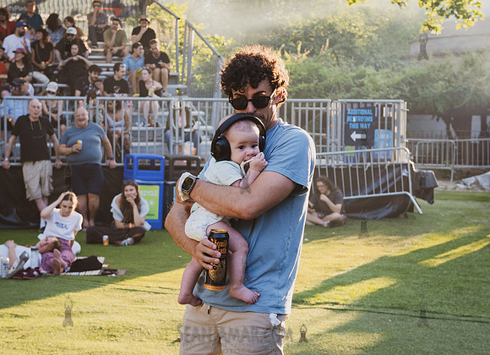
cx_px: 224
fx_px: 920
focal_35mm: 66
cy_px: 178
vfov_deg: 21.8
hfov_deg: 29.8
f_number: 5.6
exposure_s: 1/640
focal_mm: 56
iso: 2000
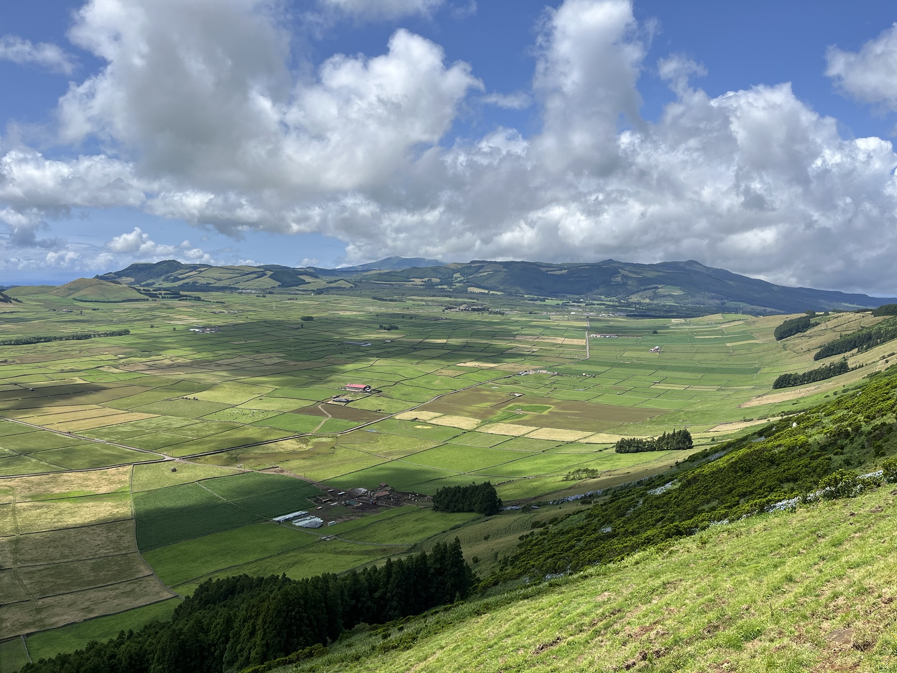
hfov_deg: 67.3
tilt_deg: -6.1
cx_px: 448
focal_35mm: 26
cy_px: 336
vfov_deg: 53.1
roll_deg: -0.7
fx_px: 674
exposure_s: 1/5076
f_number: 1.6
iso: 50
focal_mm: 5.1
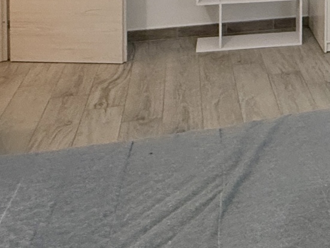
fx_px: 620
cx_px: 383
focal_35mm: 65
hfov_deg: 26.8
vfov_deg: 19.1
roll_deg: -0.7
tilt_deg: -2.4
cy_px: -152
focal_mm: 2.22
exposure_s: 1/100
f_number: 2.2
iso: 320
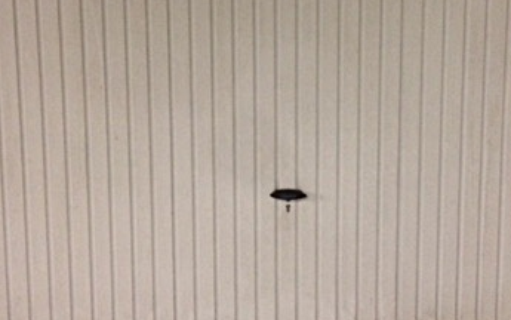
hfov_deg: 35.6
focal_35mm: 57
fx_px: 794
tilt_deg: -10.5
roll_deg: +0.4
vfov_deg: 22.6
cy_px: 89
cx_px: 296
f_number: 2.2
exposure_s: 1/17
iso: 500
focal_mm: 4.15
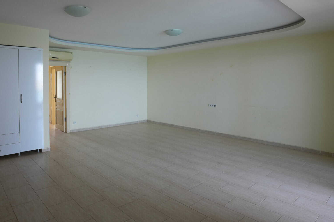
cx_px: 122
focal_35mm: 23
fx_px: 213
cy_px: 89
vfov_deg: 54.7
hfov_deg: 74.6
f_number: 4
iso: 640
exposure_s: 1/160
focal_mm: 17
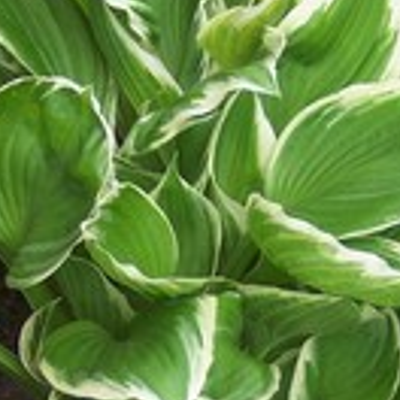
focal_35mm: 137
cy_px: 348
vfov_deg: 12.7
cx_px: 270
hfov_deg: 12.7
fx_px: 1791
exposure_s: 1/250
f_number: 2.8
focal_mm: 8
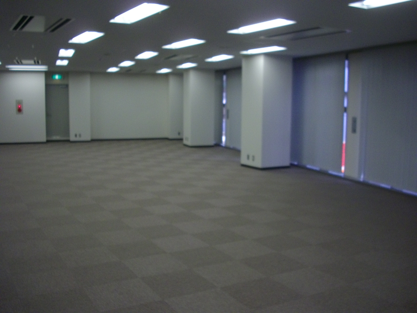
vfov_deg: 38.7
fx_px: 446
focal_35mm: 37
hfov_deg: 50.1
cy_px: 156
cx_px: 208
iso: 200
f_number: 2.8
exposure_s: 1/100
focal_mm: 6.2
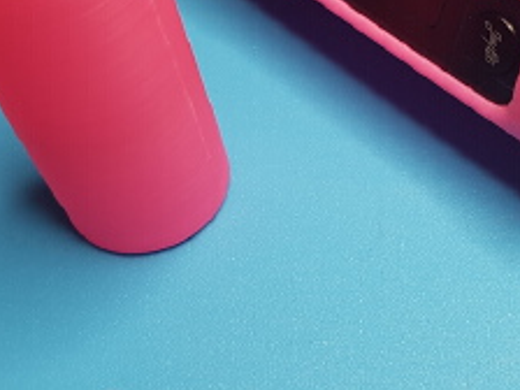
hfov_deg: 30.0
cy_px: 100
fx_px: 931
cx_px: 456
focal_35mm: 62
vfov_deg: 23.4
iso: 80
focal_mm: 4.2
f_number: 1.7
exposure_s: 1/100
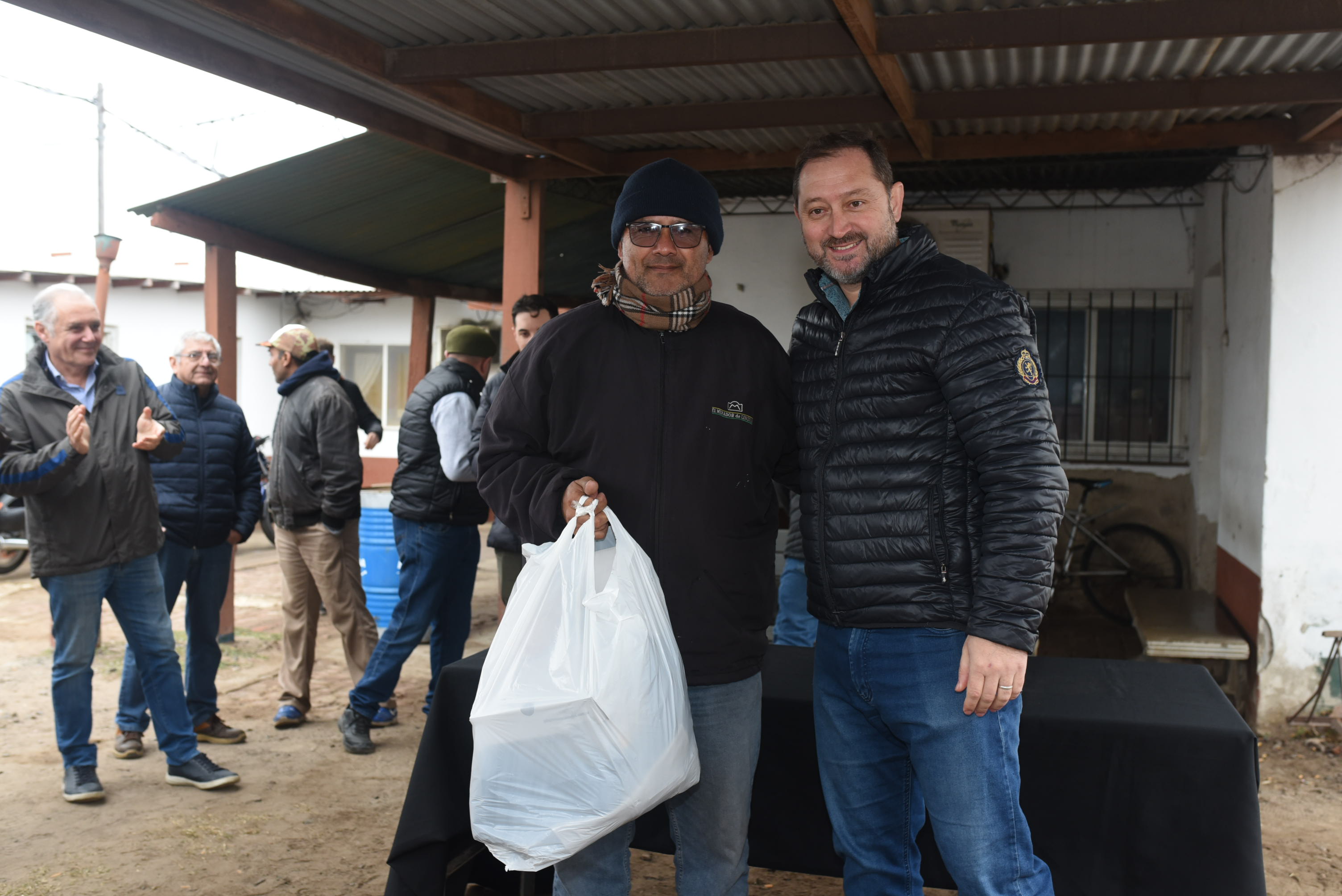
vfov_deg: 37.9
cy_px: 448
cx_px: 671
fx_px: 1305
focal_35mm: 35
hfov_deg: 54.4
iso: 800
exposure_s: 1/250
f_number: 5
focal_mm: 35
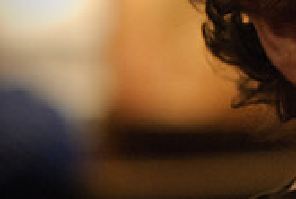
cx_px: 517
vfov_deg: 3.8
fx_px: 3034
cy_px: 45
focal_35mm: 368
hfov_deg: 5.5
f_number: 2.8
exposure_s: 1/20
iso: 800
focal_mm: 70
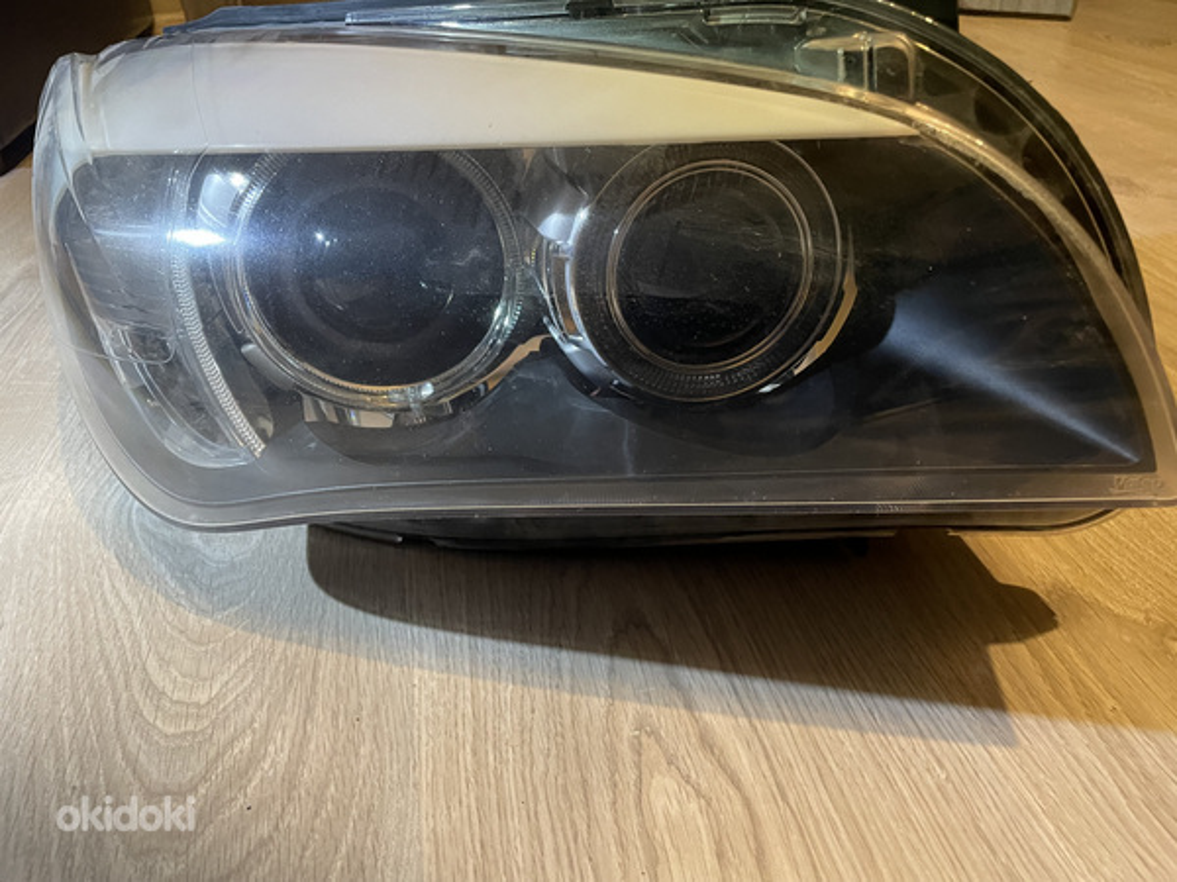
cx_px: 588
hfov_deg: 67.3
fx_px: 884
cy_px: 441
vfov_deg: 53.1
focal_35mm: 26
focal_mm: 4.2
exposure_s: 1/33
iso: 500
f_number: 1.6
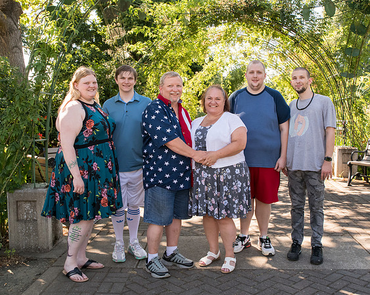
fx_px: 439
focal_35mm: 40
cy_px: 131
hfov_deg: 45.7
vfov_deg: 37.2
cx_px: 186
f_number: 9
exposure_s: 1/320
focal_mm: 29
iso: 1600
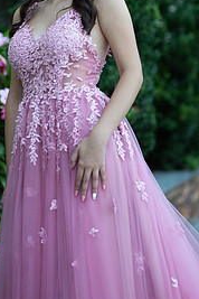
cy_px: 92
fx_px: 1186
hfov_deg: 9.6
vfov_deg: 14.3
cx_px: 63
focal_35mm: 143
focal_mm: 85
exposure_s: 1/640
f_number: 2
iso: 250
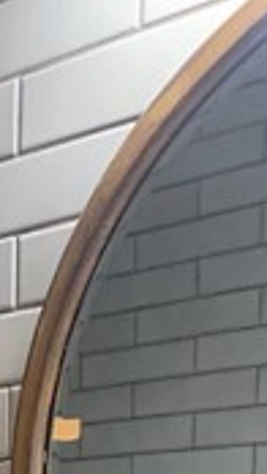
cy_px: 825
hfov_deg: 10.7
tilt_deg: -9.9
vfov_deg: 17.2
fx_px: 1308
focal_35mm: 104
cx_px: -262
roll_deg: +1.1
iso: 200
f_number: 1.8
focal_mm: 4.25
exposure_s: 1/60
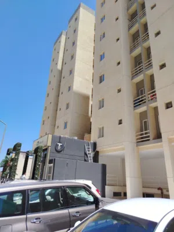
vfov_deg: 71.6
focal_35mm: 24
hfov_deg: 56.8
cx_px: 87
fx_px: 161
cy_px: 116
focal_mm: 5.25
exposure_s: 1/982
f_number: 1.75
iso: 100
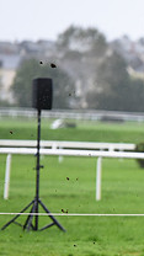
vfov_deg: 4.6
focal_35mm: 466
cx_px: 327
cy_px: 198
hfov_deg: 2.6
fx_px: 3163
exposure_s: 1/1250
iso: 1100
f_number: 3.5
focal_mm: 160
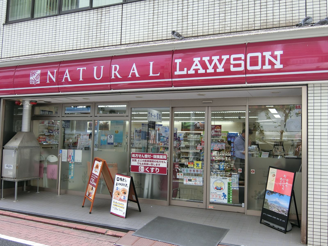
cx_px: 164
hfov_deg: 54.0
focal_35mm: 34
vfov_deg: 41.8
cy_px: 123
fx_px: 322
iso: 125
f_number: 3.4
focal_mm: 7.2
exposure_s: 1/125
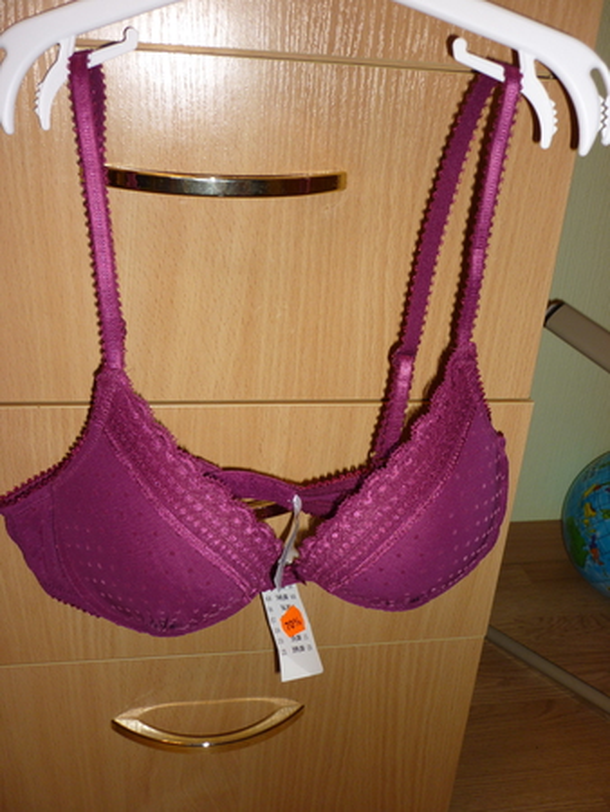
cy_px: 406
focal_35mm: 33
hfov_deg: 43.0
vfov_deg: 55.3
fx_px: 775
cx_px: 305
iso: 100
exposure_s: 1/30
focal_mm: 5.5
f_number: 2.8
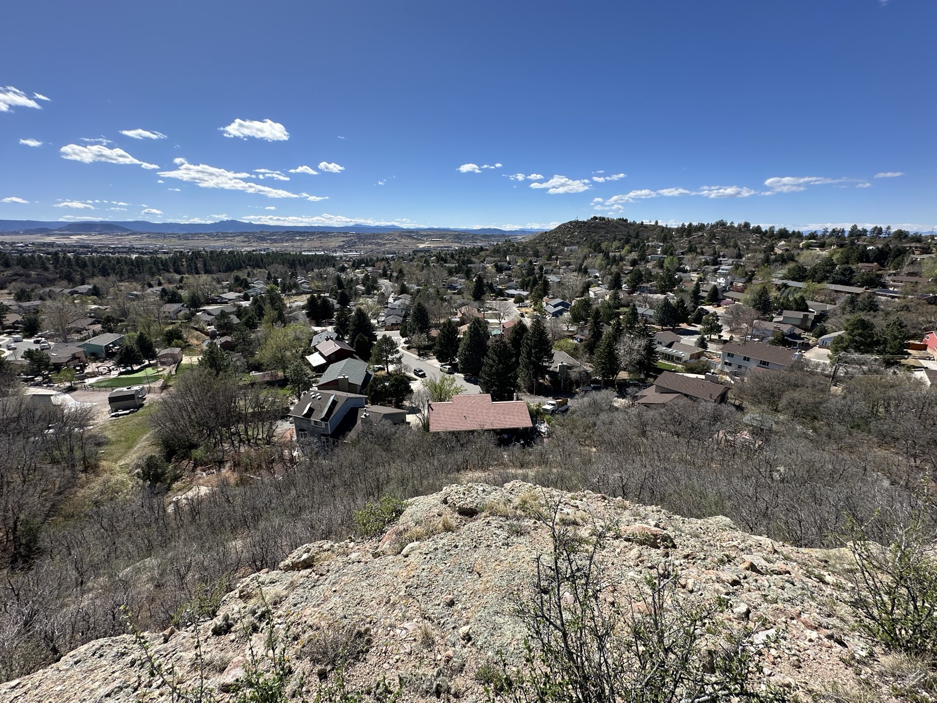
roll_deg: -0.4
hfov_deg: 102.1
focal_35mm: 14
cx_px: 468
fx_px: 379
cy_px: 352
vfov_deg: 85.7
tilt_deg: -16.4
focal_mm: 2.22
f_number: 2.2
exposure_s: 1/1182
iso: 50
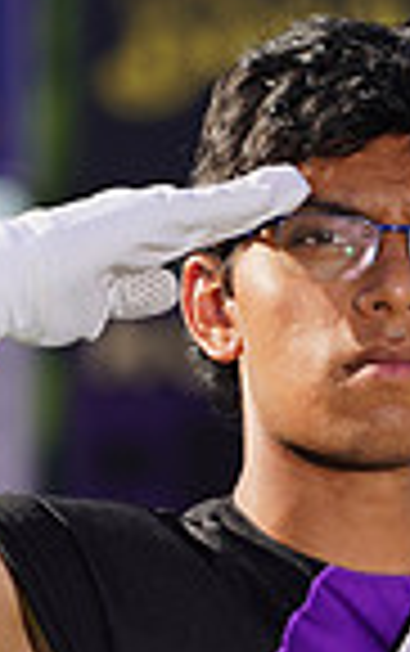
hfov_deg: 1.2
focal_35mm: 1065
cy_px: 850
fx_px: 18984
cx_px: 372
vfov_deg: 2.0
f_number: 9
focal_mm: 262
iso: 100
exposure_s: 1/250
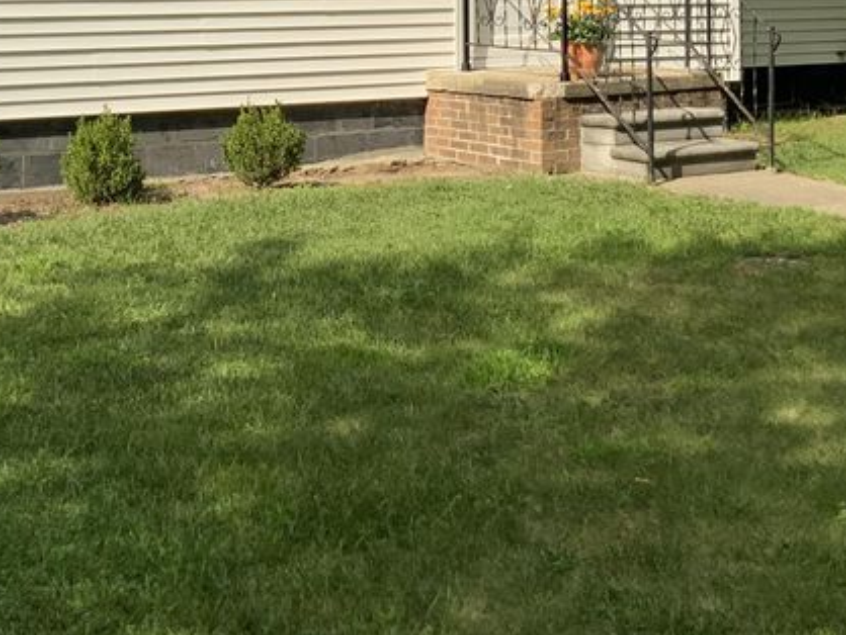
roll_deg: -0.7
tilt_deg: -0.9
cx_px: 326
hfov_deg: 27.3
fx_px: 1736
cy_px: -38
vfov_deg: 19.9
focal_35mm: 71
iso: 16
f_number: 1.8
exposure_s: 1/1490
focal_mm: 3
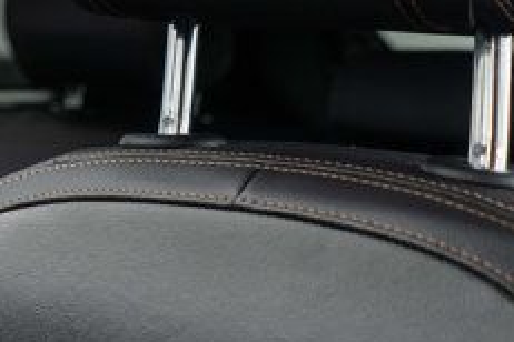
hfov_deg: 14.7
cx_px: -374
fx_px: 1770
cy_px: -274
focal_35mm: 124
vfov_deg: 10.4
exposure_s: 1/40
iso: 640
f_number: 3.2
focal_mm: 28
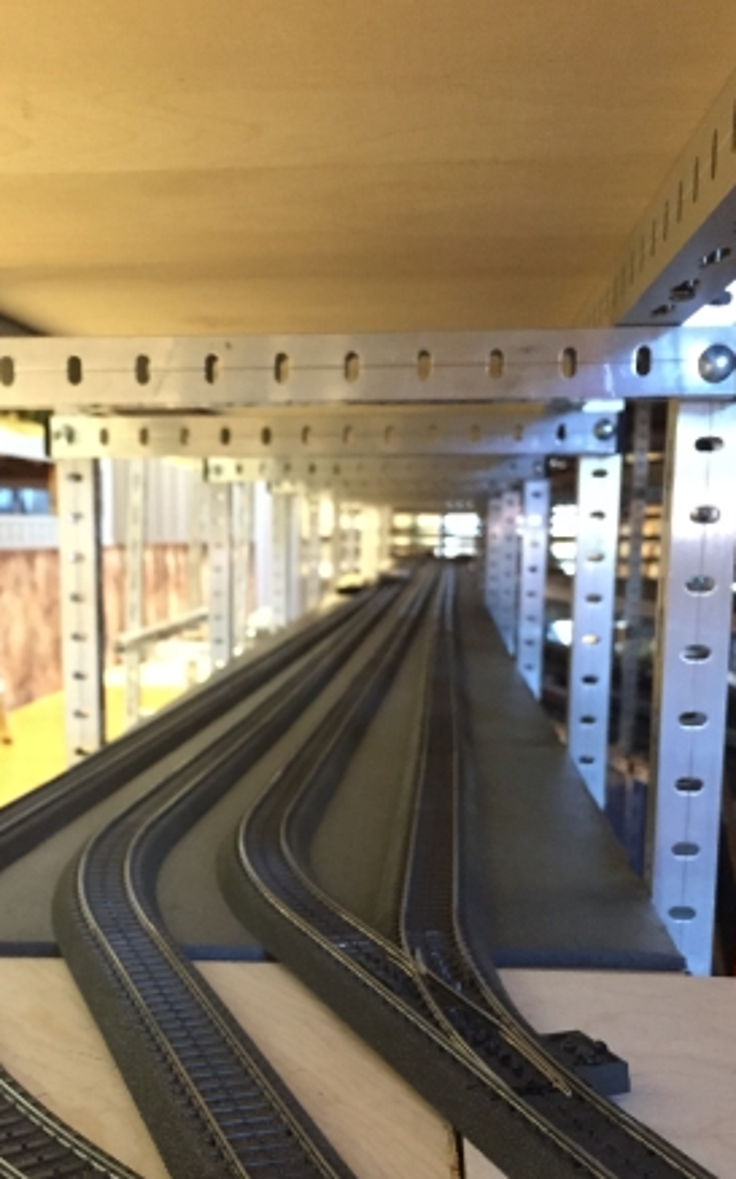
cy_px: 815
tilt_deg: -9.8
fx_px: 1445
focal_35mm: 45
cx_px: 232
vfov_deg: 43.5
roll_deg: -0.5
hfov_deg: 28.4
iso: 320
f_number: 2.2
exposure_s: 1/17
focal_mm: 4.15
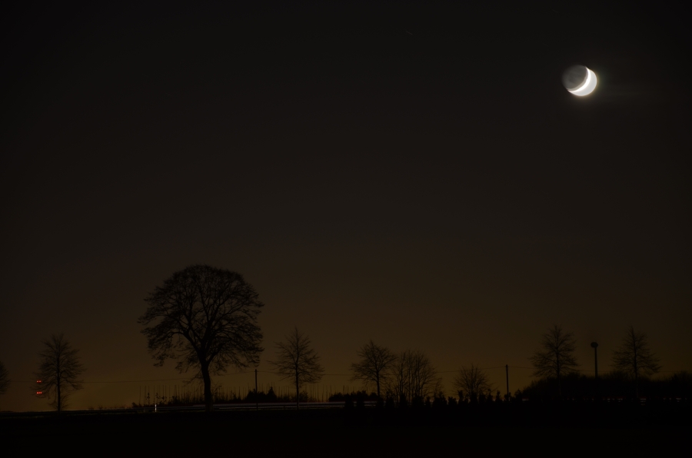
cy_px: 229
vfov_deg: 8.7
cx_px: 346
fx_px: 3021
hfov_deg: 13.1
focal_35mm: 158
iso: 100
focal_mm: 105
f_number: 5.6
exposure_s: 15
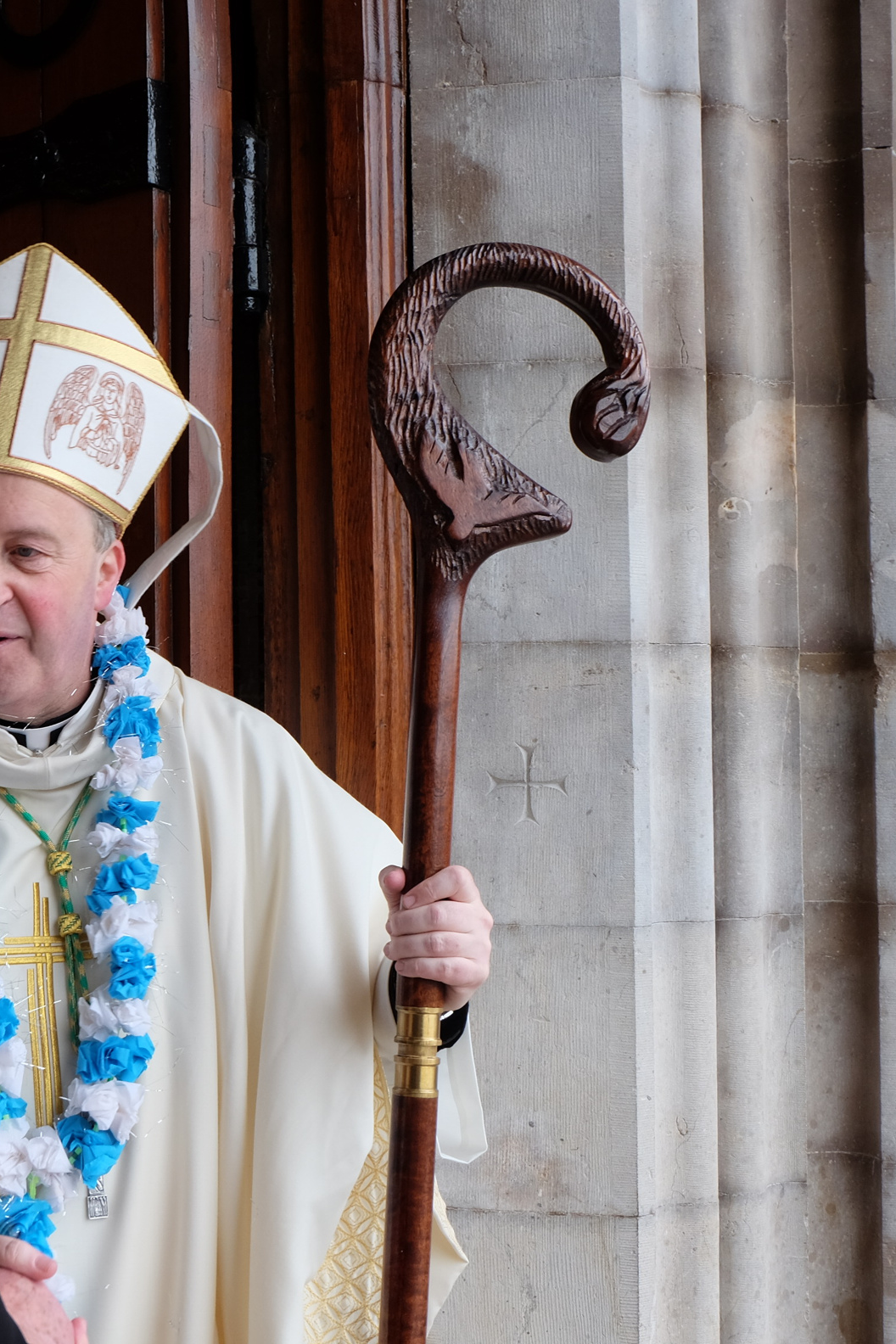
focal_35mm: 50
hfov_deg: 26.6
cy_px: 672
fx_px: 1867
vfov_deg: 39.6
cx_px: 203
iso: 400
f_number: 5
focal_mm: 22.2
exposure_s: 1/100
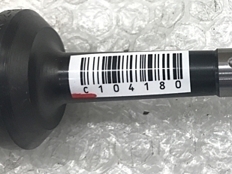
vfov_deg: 25.1
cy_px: 54
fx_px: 389
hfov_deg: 31.6
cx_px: 211
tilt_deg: -71.2
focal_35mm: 58
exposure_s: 1/33
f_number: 1.8
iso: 40
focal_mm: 3.99
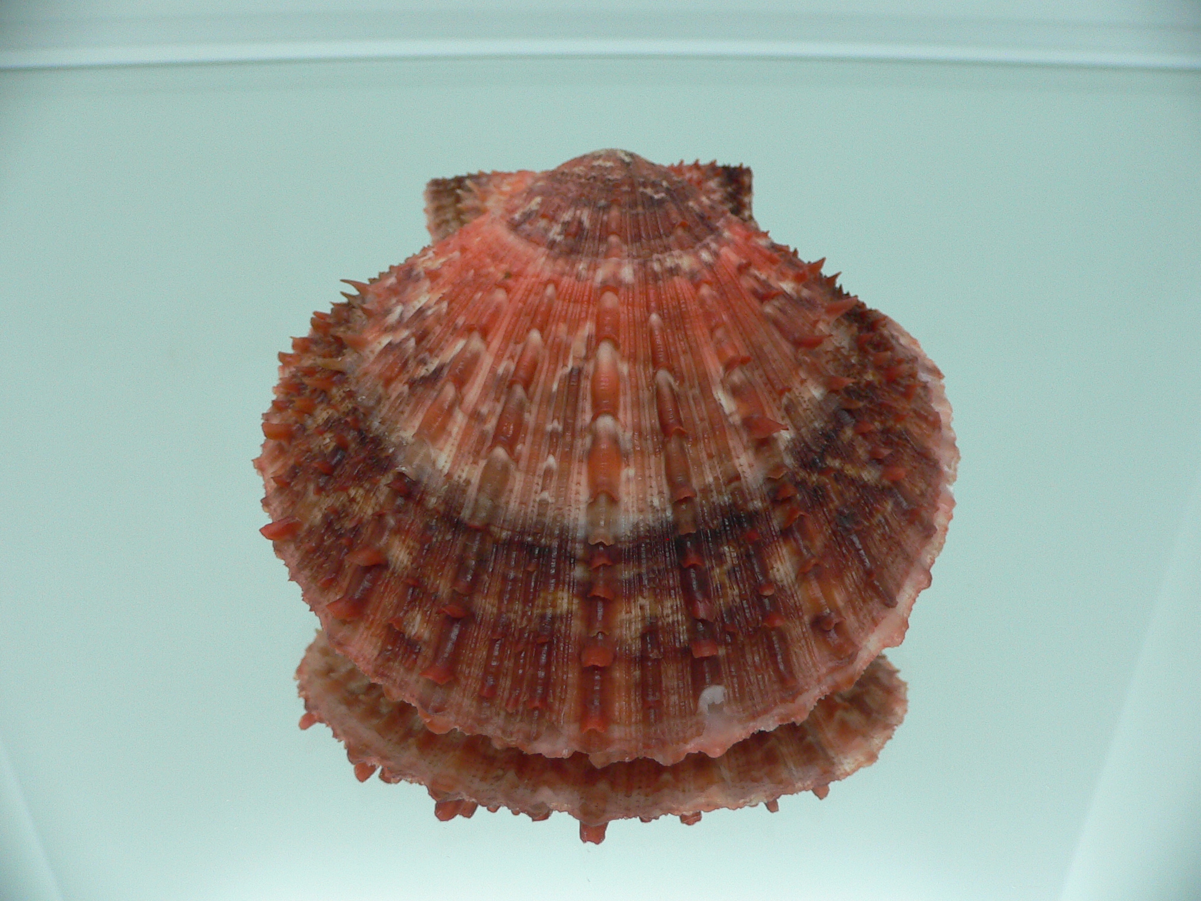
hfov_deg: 52.6
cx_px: 600
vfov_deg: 40.7
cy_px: 450
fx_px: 1214
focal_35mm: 35
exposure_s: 1/60
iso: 150
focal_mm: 4.6
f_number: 2.8
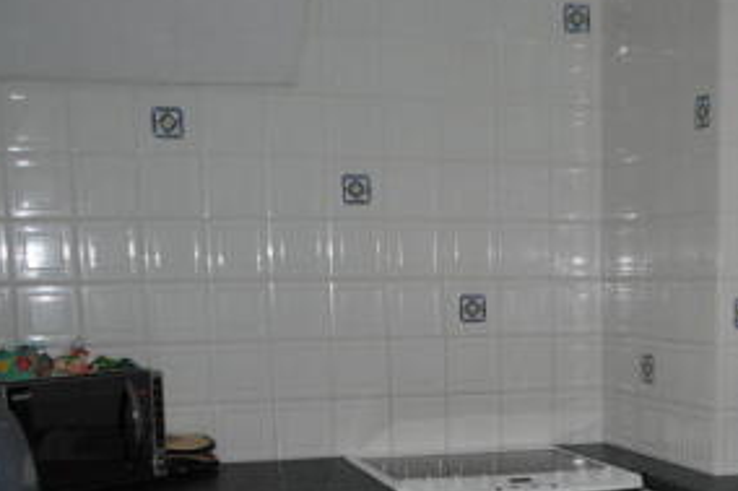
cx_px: 583
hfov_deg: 31.6
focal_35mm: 62
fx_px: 1270
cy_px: 549
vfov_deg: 20.8
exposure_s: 1/60
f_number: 3.5
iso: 200
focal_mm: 18
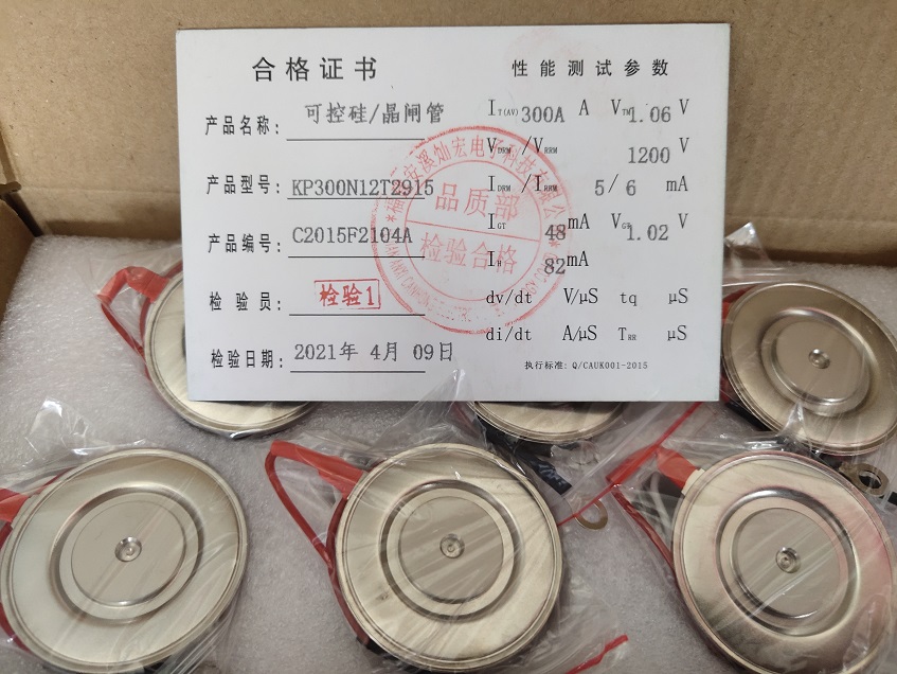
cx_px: 448
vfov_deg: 48.3
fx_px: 752
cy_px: 337
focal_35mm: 29
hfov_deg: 61.6
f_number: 1.8
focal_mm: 4.27
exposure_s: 1/50
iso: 252
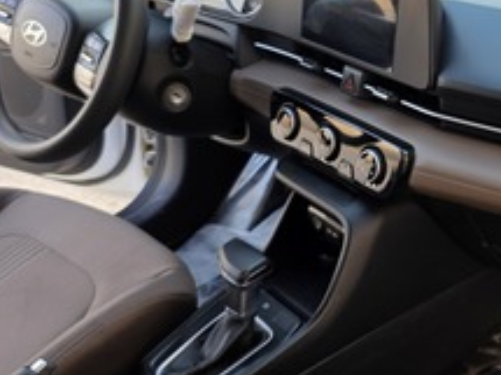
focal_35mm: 49
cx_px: 430
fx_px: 709
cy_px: 125
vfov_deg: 29.4
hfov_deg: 37.0
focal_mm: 6.3
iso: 80
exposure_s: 1/180
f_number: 1.7
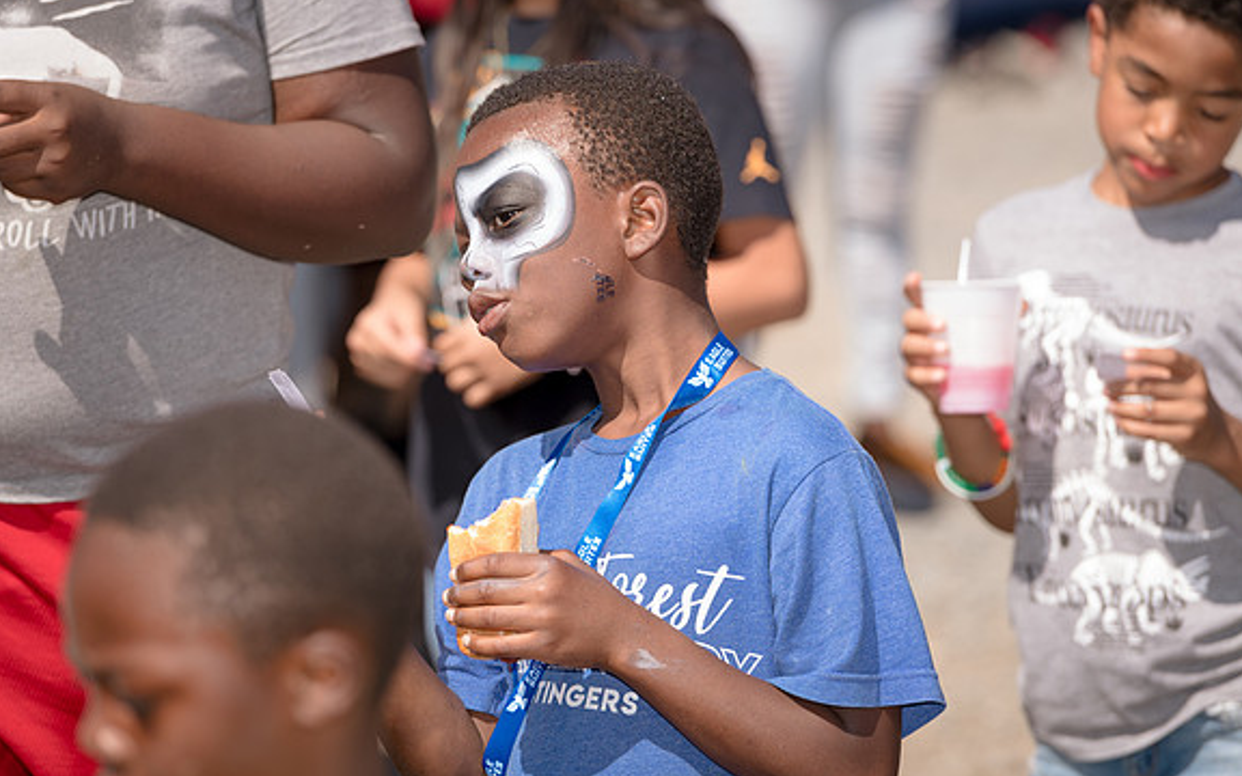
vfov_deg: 6.7
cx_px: 621
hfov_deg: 10.7
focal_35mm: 195
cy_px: 404
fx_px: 6600
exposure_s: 1/250
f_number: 5.6
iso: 64
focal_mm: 190
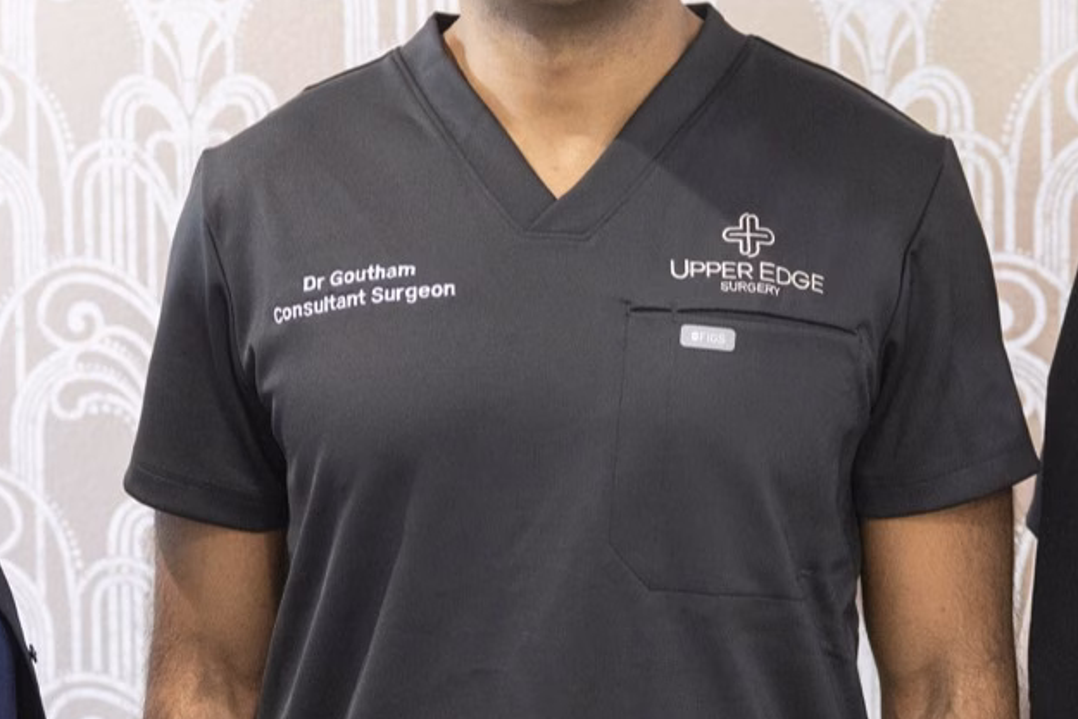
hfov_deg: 18.6
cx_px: 567
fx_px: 3294
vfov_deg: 12.5
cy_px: 278
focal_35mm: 110
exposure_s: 1/125
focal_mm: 43
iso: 1250
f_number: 3.2
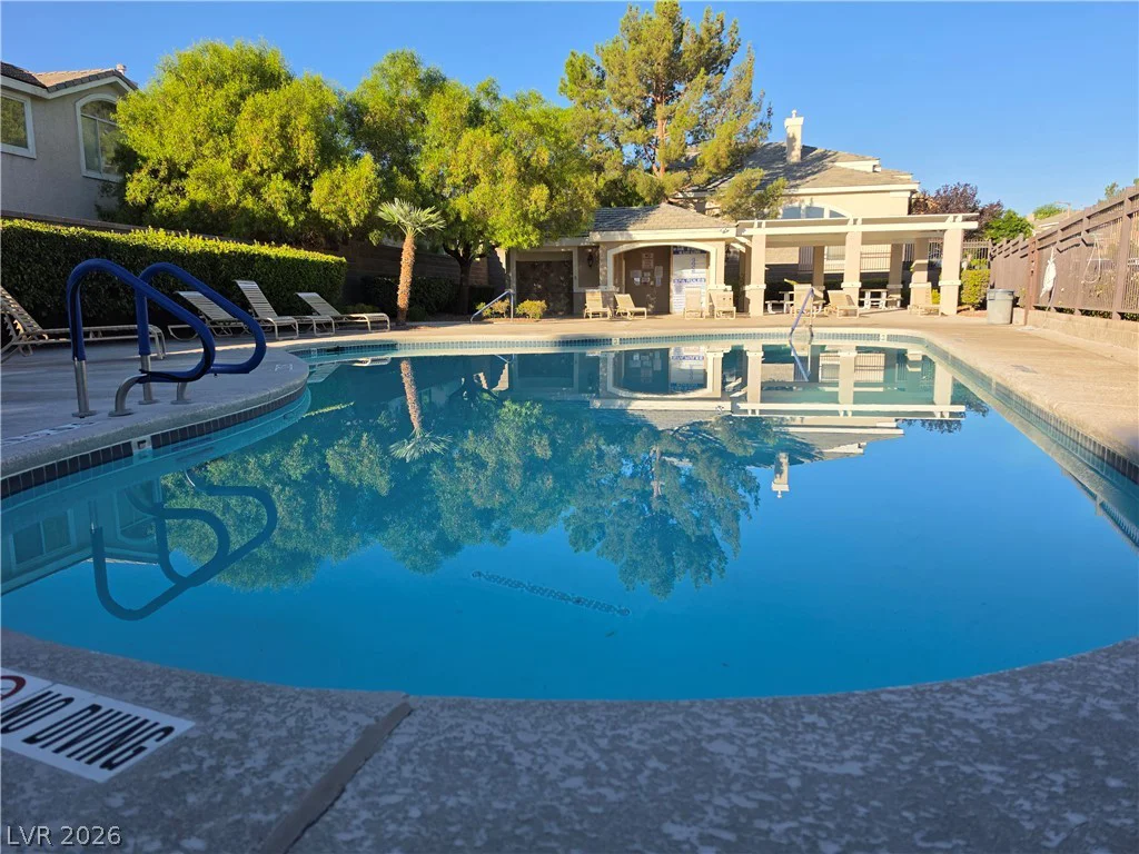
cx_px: 570
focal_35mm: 23
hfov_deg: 73.9
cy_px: 427
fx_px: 757
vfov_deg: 58.9
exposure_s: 1/5605
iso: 64
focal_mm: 6.5
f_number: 1.4
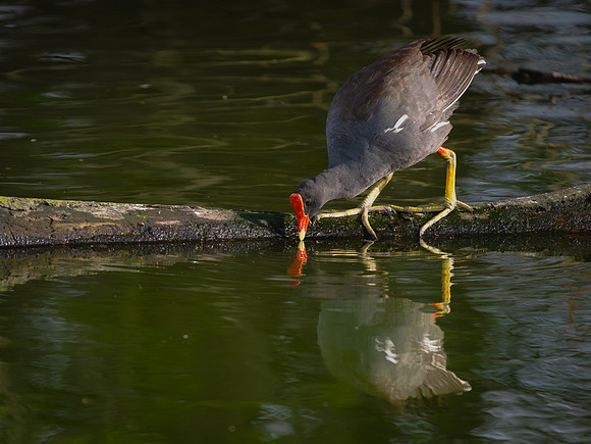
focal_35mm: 927
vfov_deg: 1.6
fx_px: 15820
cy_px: 272
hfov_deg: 2.1
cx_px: 273
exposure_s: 1/2500
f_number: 4.5
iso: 1600
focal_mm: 350
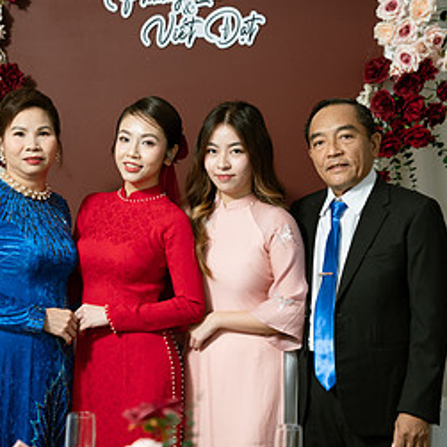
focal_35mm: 98
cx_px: 199
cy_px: 255
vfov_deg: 17.7
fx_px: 1432
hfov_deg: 17.7
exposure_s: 1/200
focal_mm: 64.3
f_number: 2.8
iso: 1250
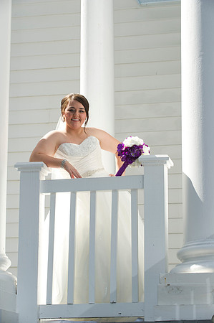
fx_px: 938
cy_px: 162
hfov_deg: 13.0
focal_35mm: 105
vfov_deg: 19.5
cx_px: 107
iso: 320
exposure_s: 1/200
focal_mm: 105
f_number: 8
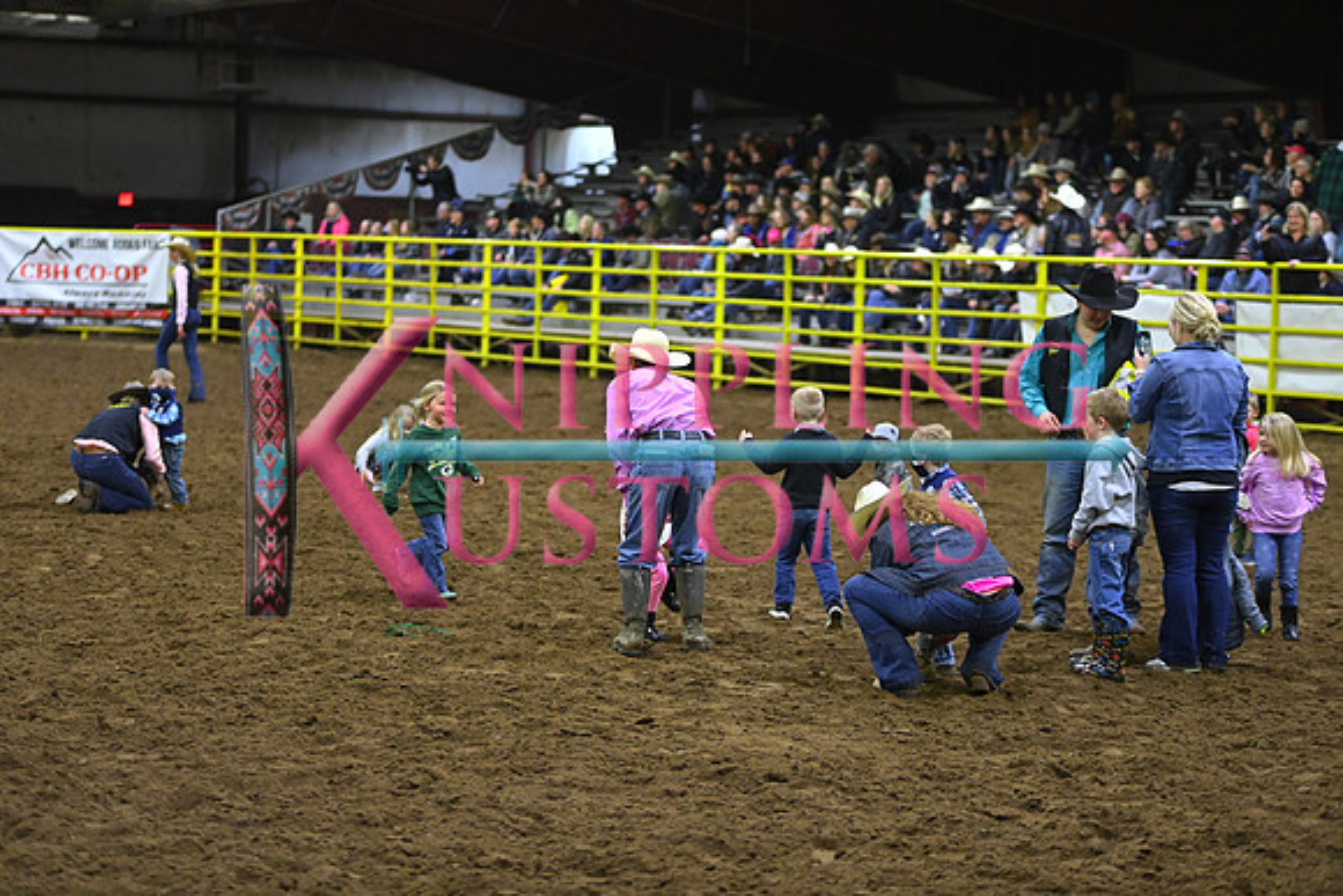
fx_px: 3918
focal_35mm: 105
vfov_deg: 13.0
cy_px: 448
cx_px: 672
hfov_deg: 19.5
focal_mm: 105
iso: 6400
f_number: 2.8
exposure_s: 1/400
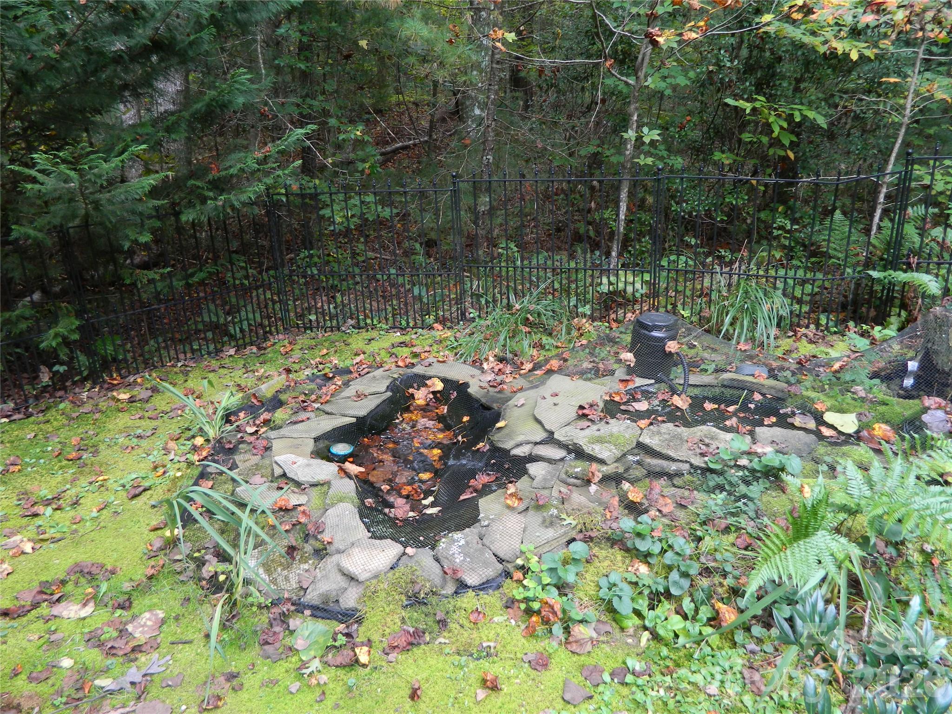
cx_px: 476
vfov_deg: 54.9
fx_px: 688
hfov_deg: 69.4
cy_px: 357
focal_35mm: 25
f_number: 3.1
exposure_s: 1/30
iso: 110
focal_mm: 4.5
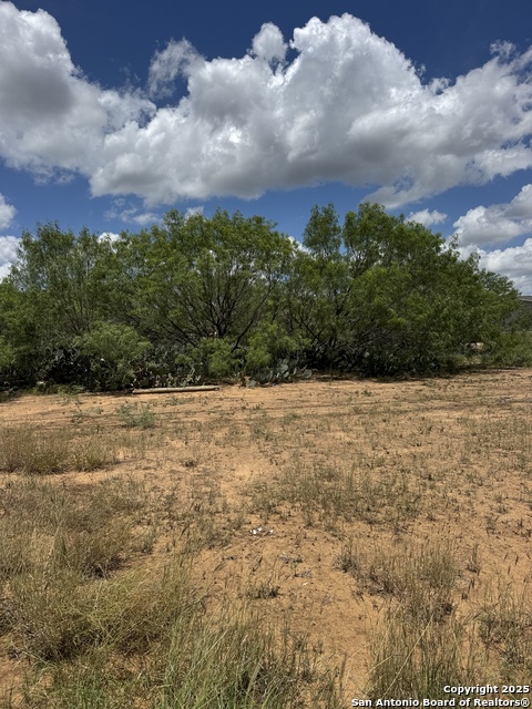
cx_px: 266
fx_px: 492
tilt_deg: -0.9
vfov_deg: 71.6
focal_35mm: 24
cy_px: 354
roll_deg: +3.3
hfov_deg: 56.8
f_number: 1.78
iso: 80
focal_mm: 6.76
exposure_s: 1/9009
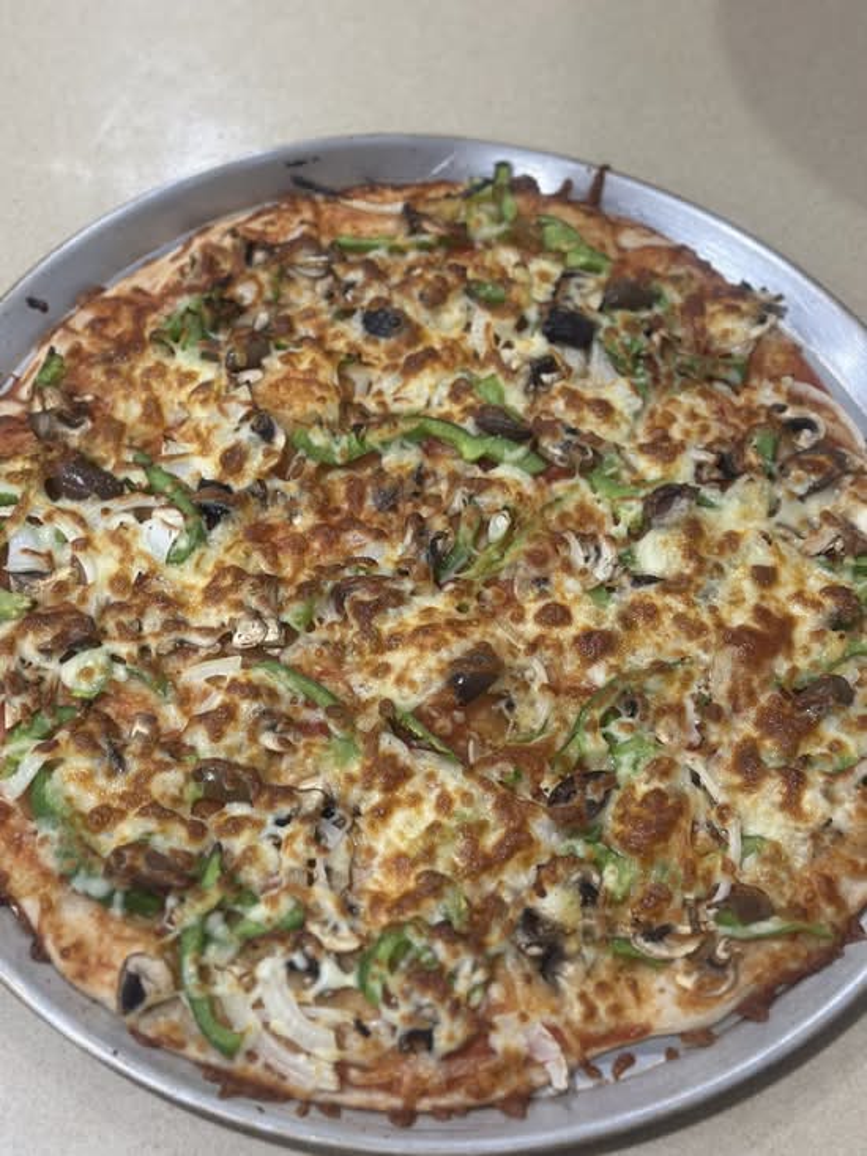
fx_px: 1602
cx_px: 434
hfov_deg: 30.3
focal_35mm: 48
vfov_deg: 39.7
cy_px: 578
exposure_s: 1/50
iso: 250
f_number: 1.78
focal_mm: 6.86
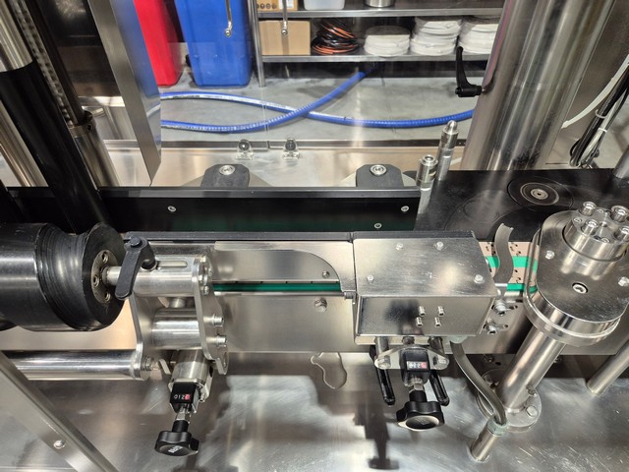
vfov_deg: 58.9
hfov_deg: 73.9
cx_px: 314
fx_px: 418
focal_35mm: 23
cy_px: 236
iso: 400
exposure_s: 1/100
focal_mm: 5.4
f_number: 1.8
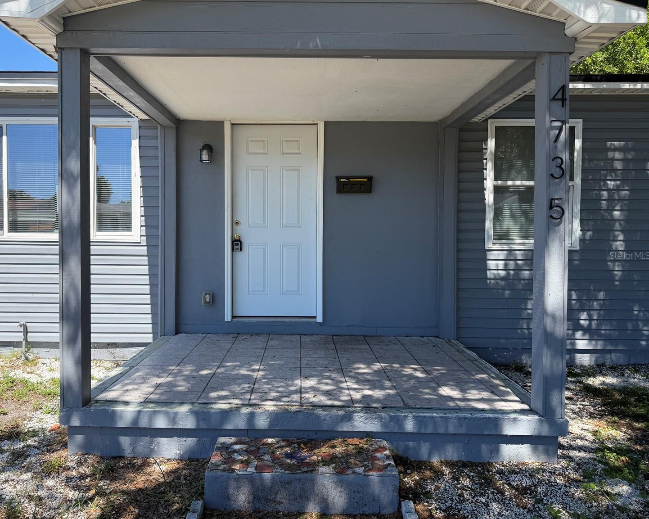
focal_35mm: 26
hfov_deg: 65.9
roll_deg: -0.4
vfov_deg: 54.9
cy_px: 255
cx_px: 292
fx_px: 499
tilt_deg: -1.2
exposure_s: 1/2169
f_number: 1.78
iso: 100
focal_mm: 6.76
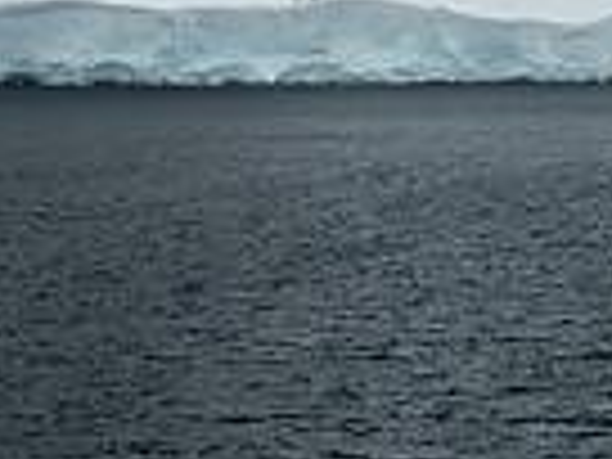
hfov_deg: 9.8
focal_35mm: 199
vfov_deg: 7.3
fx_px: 3518
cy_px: -267
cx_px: 679
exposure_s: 1/160
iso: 640
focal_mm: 48
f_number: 8
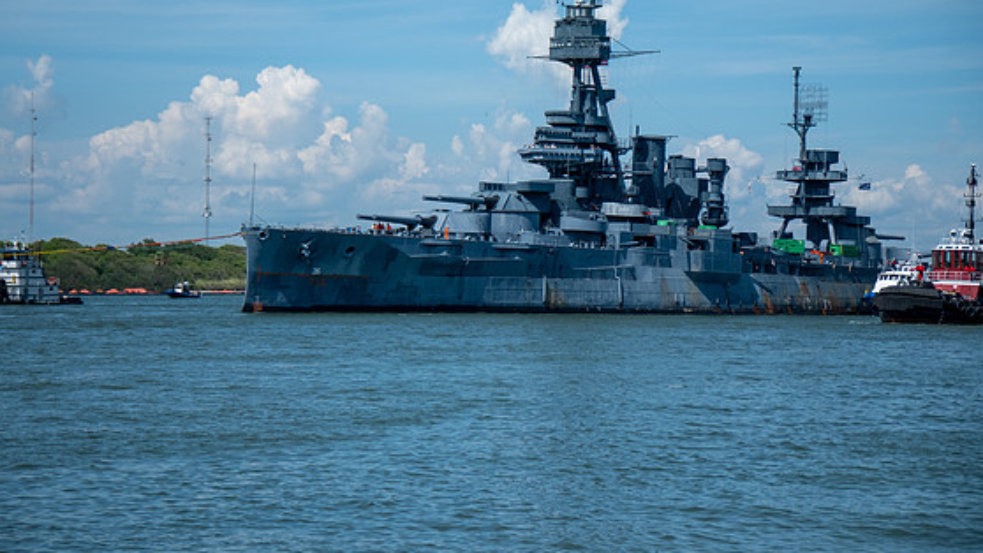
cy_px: 239
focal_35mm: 110
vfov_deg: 11.0
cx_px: 500
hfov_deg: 19.5
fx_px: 2867
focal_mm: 67.5
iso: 160
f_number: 4
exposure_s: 1/2200
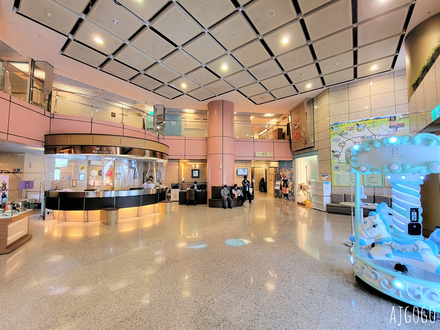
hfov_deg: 106.2
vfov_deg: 89.9
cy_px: 165
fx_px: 165
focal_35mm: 13
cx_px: 220
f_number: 2.2
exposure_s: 1/60
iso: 400
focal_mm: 2.2
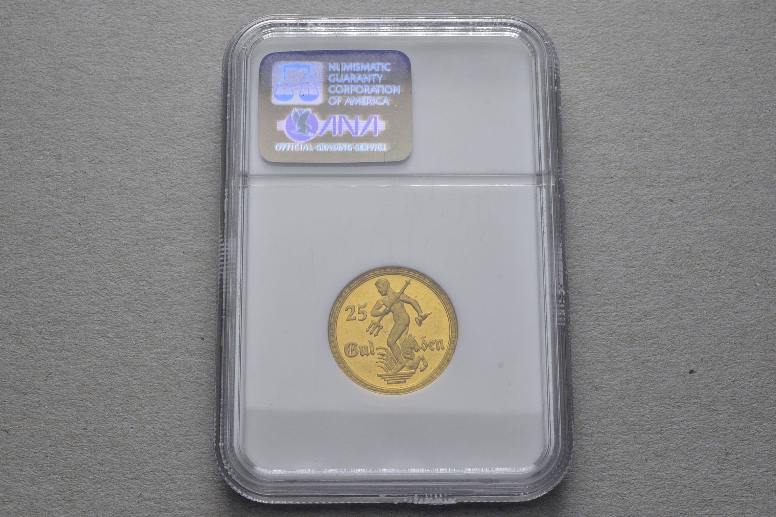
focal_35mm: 50
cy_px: 259
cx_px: 385
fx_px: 1078
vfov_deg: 27.0
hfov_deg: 39.6
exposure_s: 1/250
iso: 400
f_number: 14
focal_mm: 32
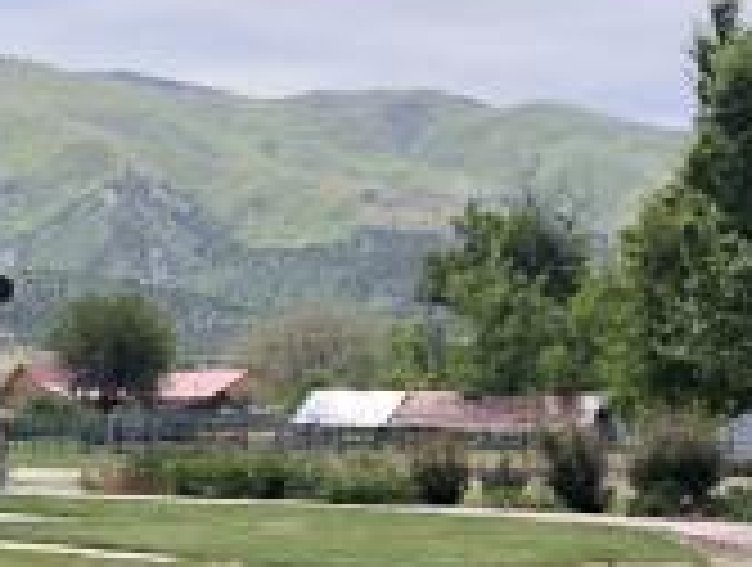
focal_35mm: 107
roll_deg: +1.3
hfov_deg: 16.3
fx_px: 2329
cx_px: -473
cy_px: 513
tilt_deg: -0.7
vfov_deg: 13.8
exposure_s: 1/1021
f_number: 1.8
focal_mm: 4
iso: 20
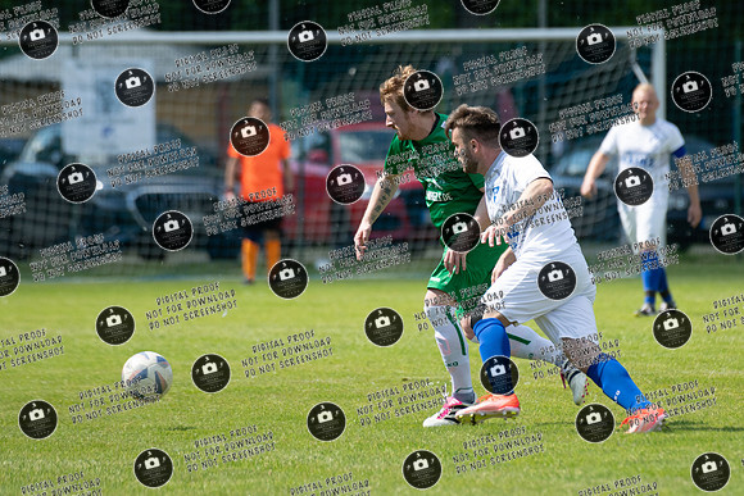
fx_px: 10014
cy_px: 208
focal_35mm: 484
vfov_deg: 2.8
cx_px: 451
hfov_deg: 4.3
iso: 560
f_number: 5.6
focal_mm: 360
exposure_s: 1/1600
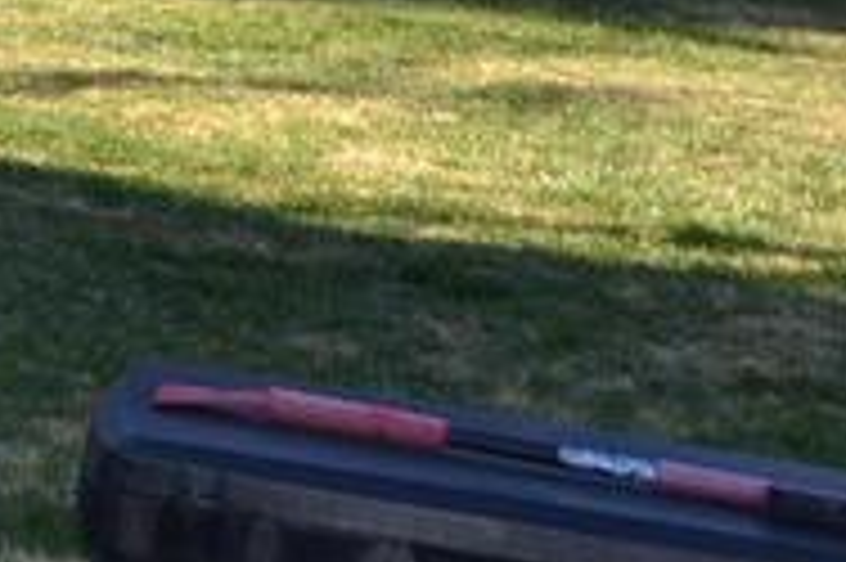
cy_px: -955
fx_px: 4226
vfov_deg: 7.0
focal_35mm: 180
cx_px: -630
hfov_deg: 10.8
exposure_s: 1/200
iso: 100
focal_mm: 22
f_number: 4.5
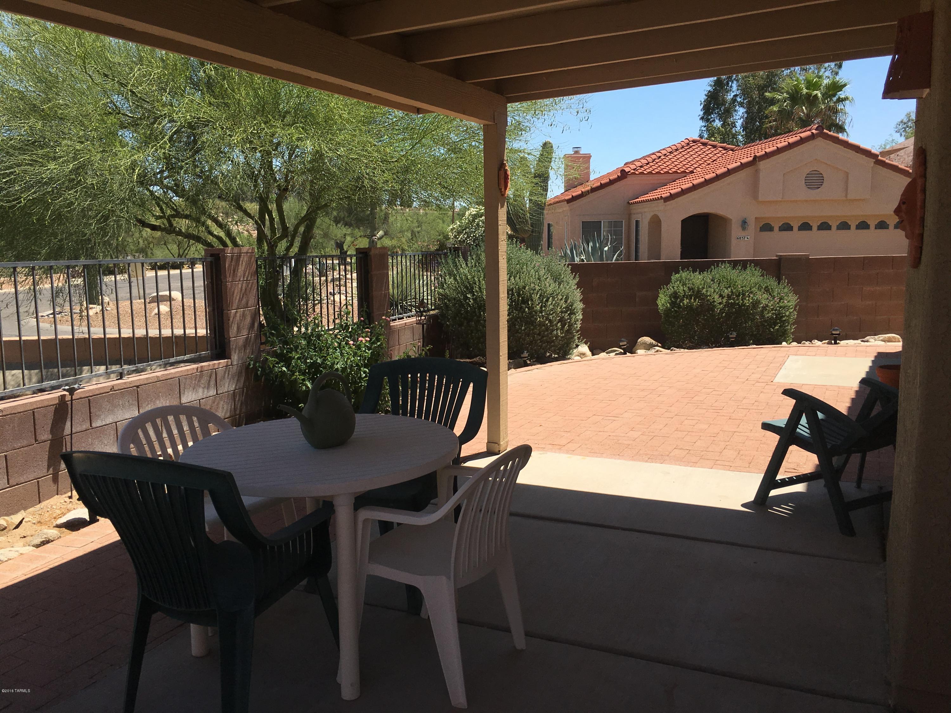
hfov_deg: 61.7
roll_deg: +1.4
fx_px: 797
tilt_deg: -9.6
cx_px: 476
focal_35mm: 29
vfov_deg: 48.2
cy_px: 356
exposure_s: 1/2198
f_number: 2.2
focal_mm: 4.15
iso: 25
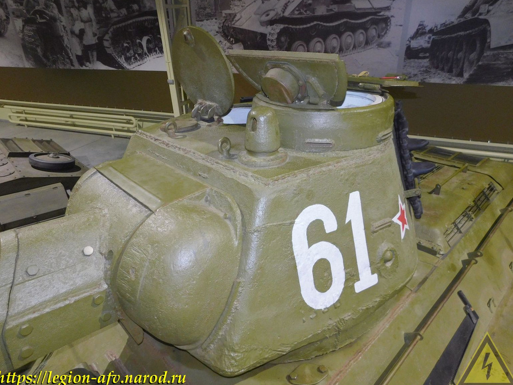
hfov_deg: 71.6
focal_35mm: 24
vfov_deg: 56.8
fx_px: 356
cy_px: 191
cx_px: 256
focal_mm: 4
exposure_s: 1/30
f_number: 3
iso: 200
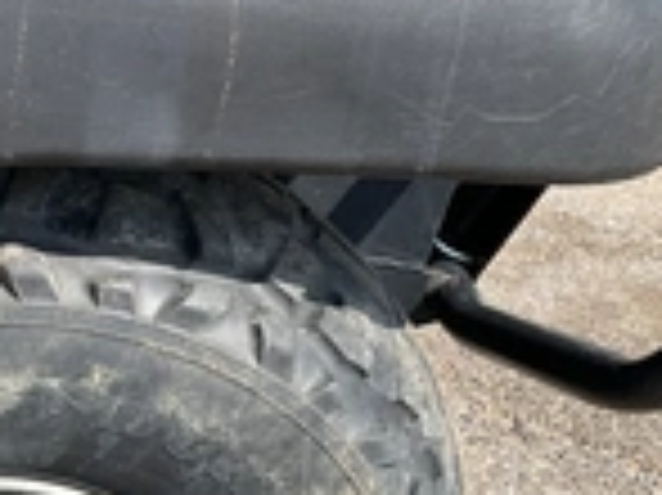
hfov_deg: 22.7
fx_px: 1510
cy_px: 590
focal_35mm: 79
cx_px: -135
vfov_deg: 17.8
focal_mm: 3
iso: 25
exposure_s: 1/728
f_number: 1.8
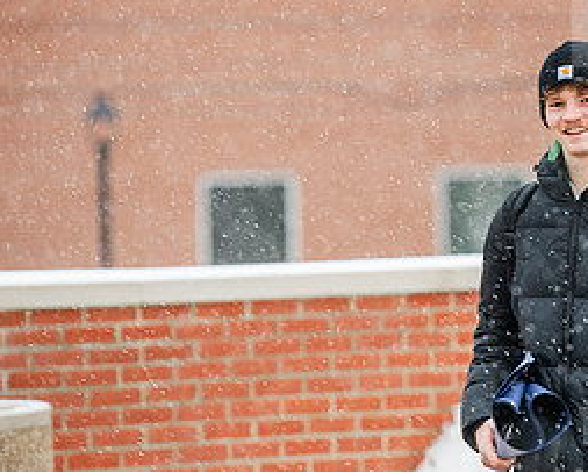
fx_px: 7300
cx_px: 502
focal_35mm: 419
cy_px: 155
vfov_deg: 3.7
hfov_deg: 4.6
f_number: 4
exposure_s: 1/200
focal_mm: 195
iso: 400
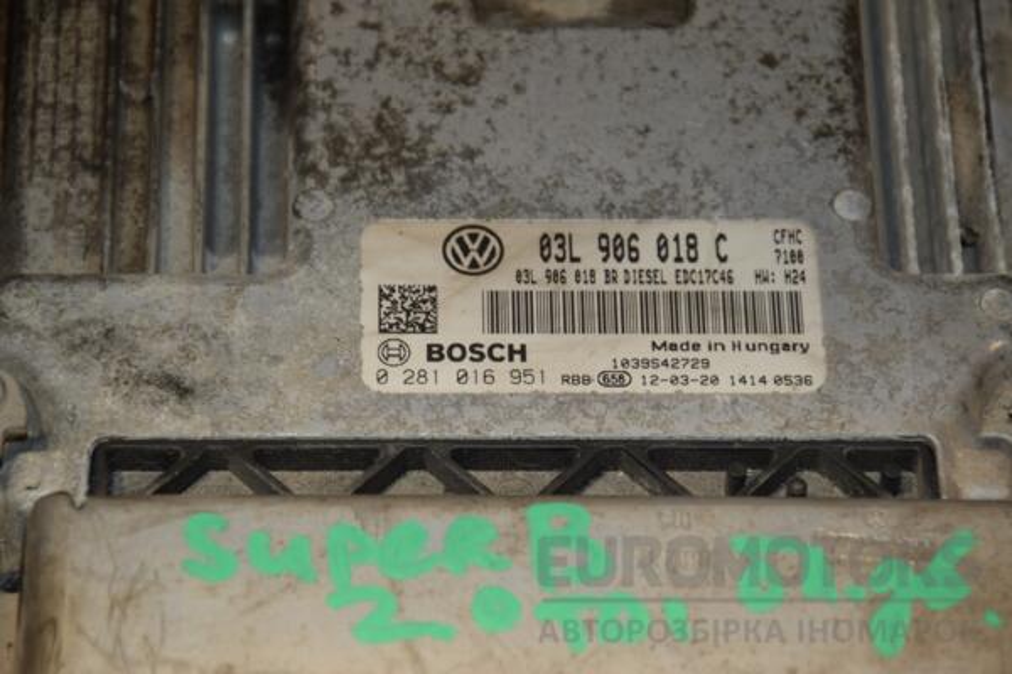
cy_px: 337
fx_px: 4427
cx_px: 506
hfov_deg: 13.0
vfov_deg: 8.7
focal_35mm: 158
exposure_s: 1/200
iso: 800
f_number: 7.1
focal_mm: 105
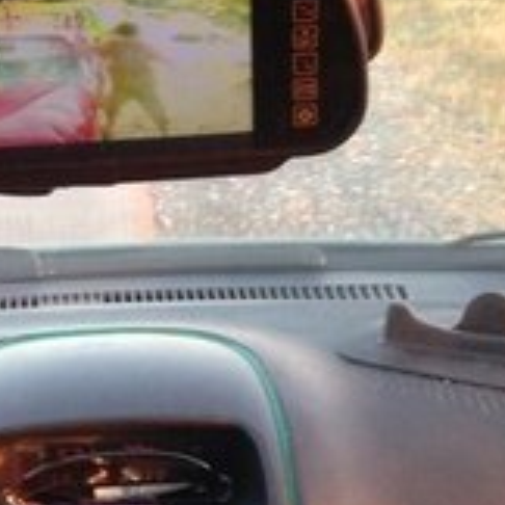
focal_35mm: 119
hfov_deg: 14.6
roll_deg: +3.7
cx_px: 109
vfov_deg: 13.9
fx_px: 1964
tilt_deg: -28.7
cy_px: 722
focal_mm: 4.12
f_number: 2.4
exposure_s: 1/20
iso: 80
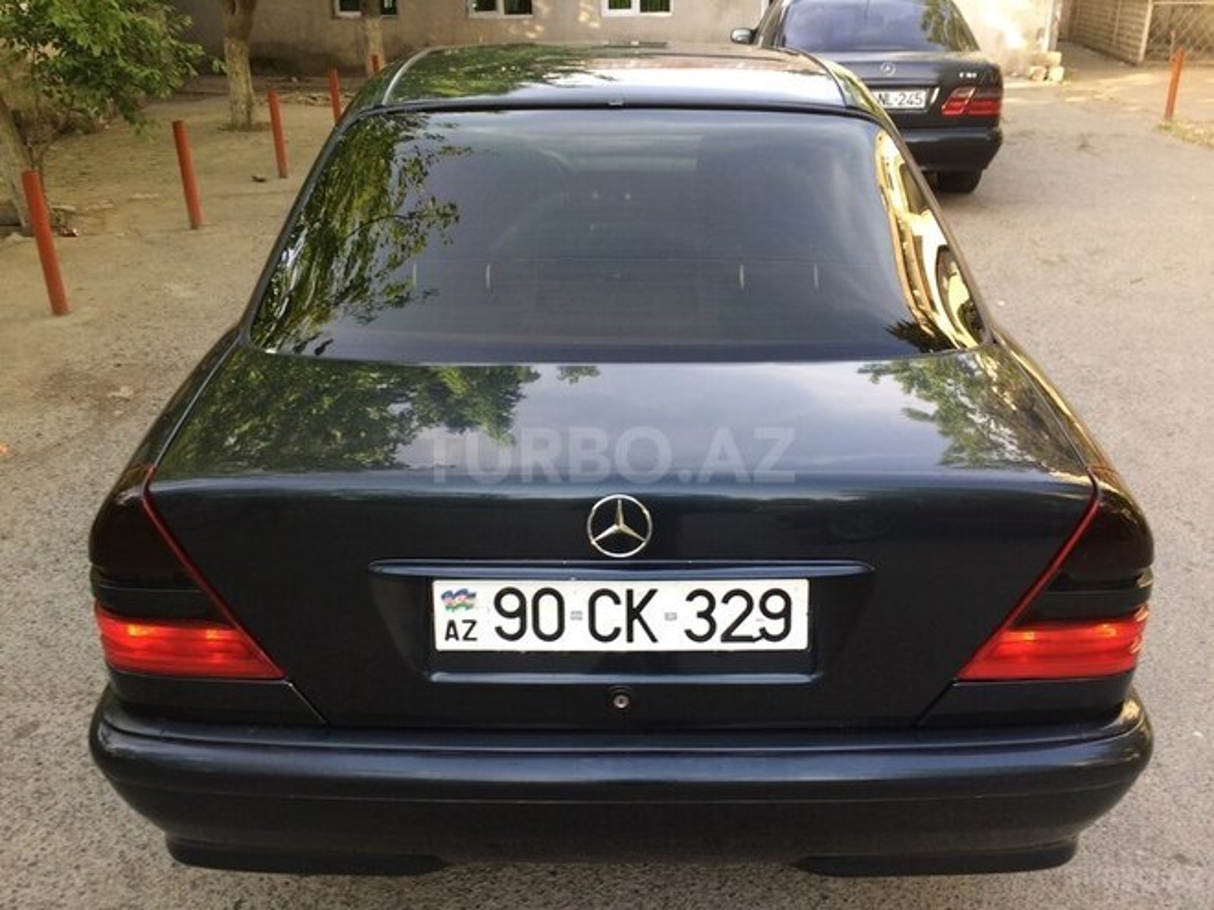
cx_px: 607
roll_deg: +0.1
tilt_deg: -22.6
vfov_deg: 48.2
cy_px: 455
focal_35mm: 29
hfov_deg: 61.7
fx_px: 1017
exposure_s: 1/100
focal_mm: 4.15
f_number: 2.2
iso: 40
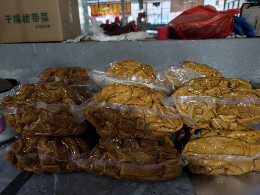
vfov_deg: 51.4
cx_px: 130
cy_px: 98
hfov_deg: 65.3
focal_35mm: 27
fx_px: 203
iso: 64
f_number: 1.4
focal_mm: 5.75
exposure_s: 1/100
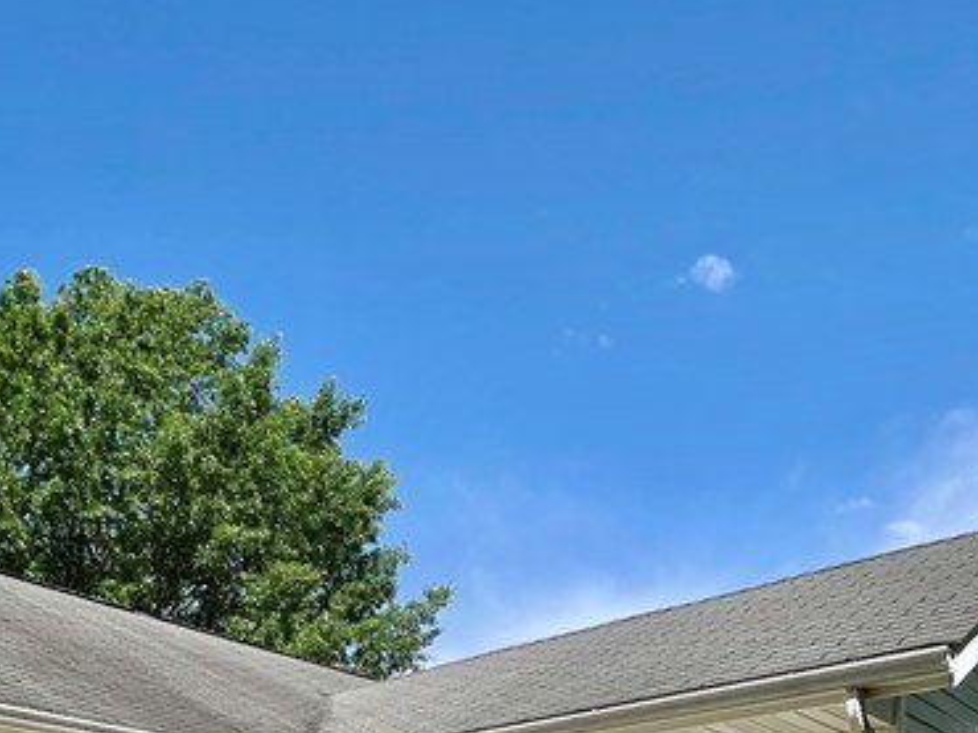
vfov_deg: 30.4
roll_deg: -0.1
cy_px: 974
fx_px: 1016
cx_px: 378
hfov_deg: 51.0
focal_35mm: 36
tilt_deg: -0.9
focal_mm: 1.57
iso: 32
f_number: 1.8
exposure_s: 1/2660
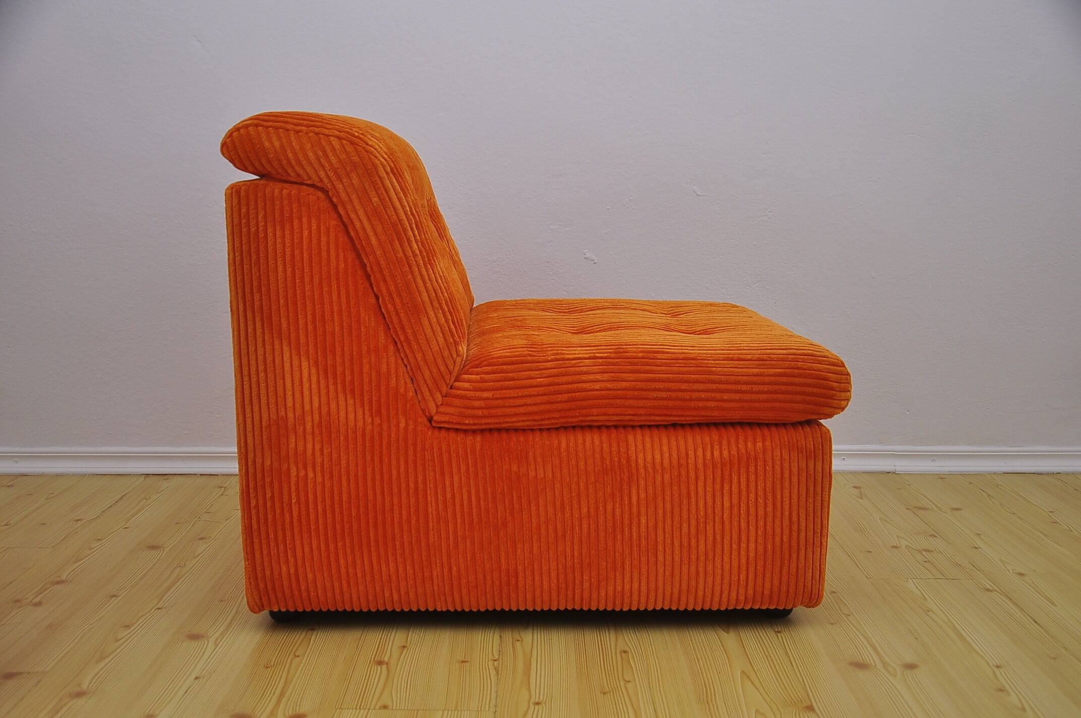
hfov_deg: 49.6
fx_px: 1170
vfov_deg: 34.1
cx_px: 540
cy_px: 359
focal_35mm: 39
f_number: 4
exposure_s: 1/200
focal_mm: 26
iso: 200
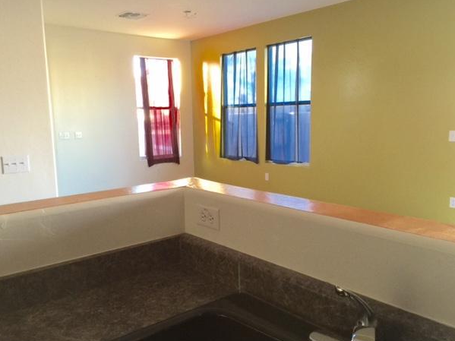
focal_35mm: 31
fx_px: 407
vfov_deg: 45.4
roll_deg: +0.3
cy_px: 179
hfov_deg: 58.3
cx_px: 216
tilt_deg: -8.1
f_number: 2.2
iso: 80
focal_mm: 4.15
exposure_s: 1/15
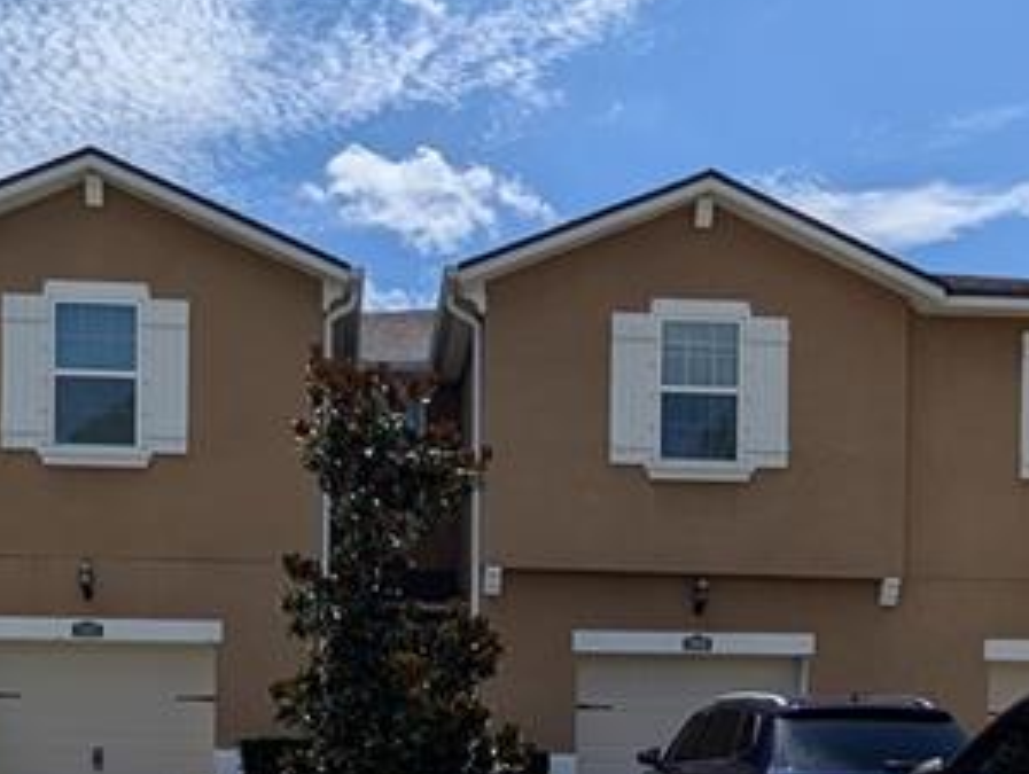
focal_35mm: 41
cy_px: 771
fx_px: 1220
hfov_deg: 45.6
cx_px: 454
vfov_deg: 32.4
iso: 62
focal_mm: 2.02
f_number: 1.7
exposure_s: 1/7299
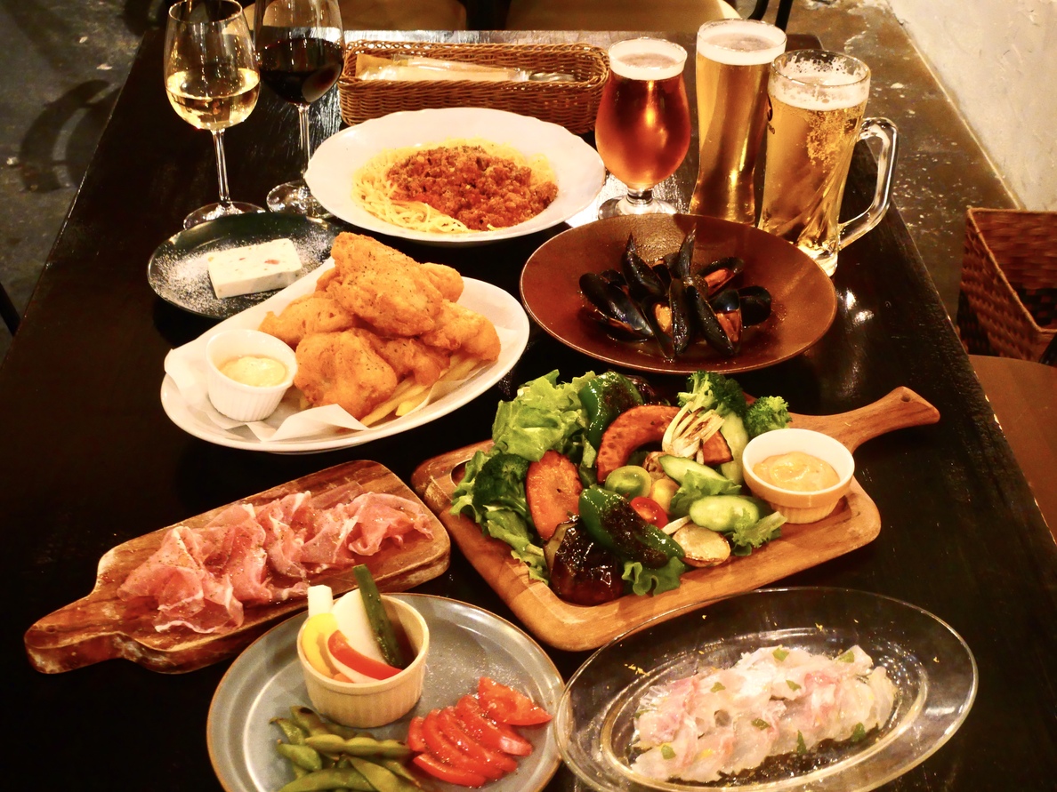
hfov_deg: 36.8
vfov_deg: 28.0
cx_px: 528
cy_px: 396
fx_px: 1588
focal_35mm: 52
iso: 3200
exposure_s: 1/4
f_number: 13
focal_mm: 26
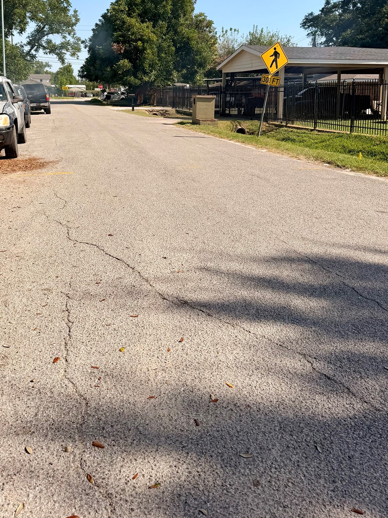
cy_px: 151
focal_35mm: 35
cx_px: 147
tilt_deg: -6.1
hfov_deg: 40.4
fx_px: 523
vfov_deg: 51.1
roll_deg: +2.5
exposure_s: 1/4975
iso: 80
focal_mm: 6.76
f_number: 1.78
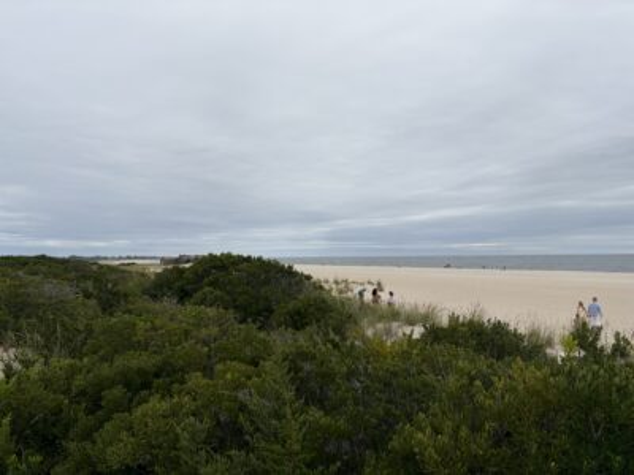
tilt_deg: +2.5
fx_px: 476
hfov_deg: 67.3
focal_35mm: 26
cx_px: 317
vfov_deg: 53.1
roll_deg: +1.1
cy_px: 238
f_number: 1.6
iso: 64
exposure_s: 1/6993
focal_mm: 5.96
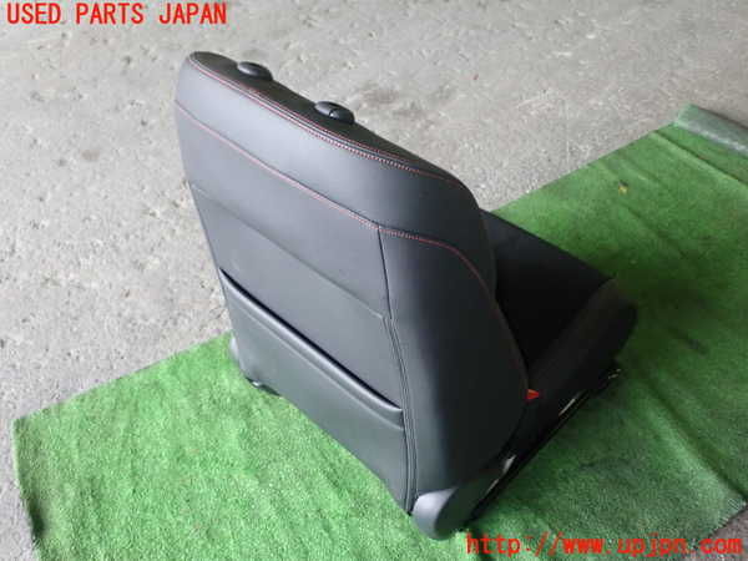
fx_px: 778
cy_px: 280
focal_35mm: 36
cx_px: 374
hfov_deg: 51.4
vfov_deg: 39.7
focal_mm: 6.37
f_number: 2.5
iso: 320
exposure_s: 1/40
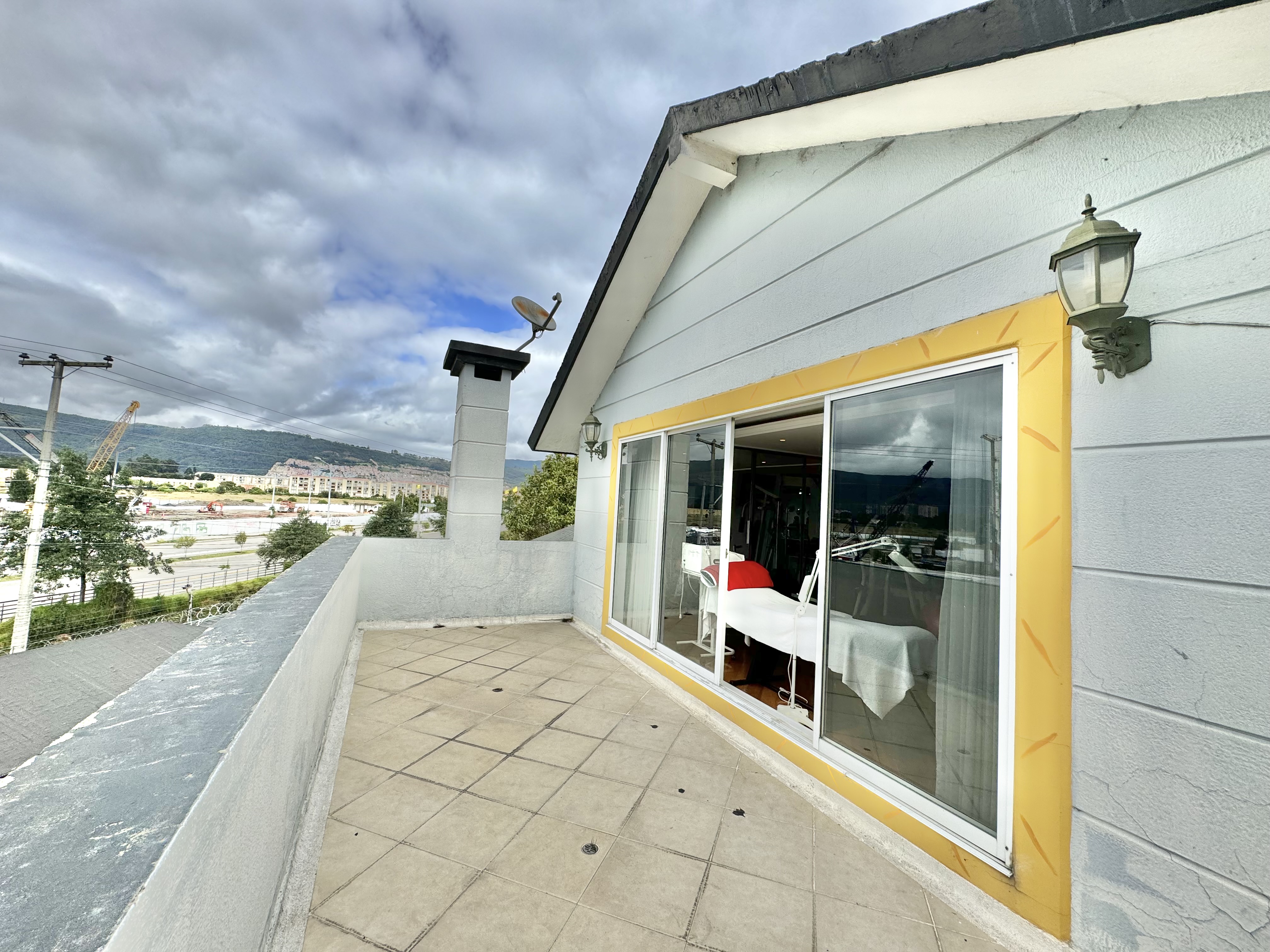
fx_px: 514
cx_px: 635
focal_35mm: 14
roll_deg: -3.5
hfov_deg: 102.1
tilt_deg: +4.5
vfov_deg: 85.7
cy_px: 476
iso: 50
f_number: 2.2
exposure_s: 1/1477
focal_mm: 2.22
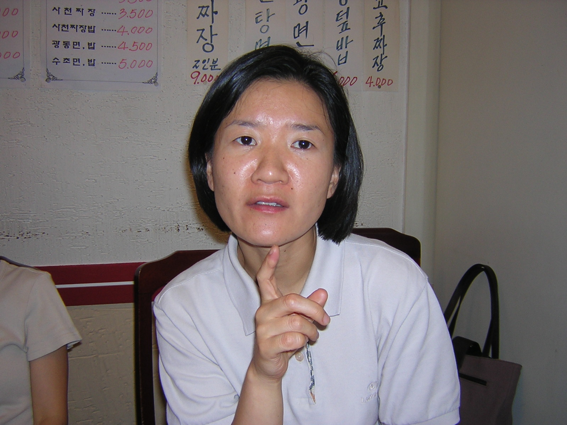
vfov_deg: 39.7
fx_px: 590
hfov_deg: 51.4
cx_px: 284
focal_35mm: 36
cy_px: 212
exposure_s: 1/60.1
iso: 100
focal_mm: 4.7
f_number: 2.6
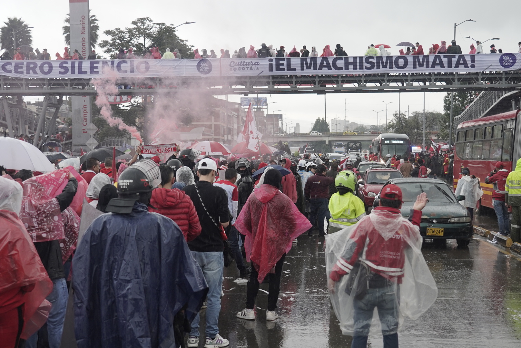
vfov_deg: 26.0
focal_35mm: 52
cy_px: 174
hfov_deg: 38.2
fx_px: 753
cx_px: 260
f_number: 4
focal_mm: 35
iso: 800
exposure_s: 1/250
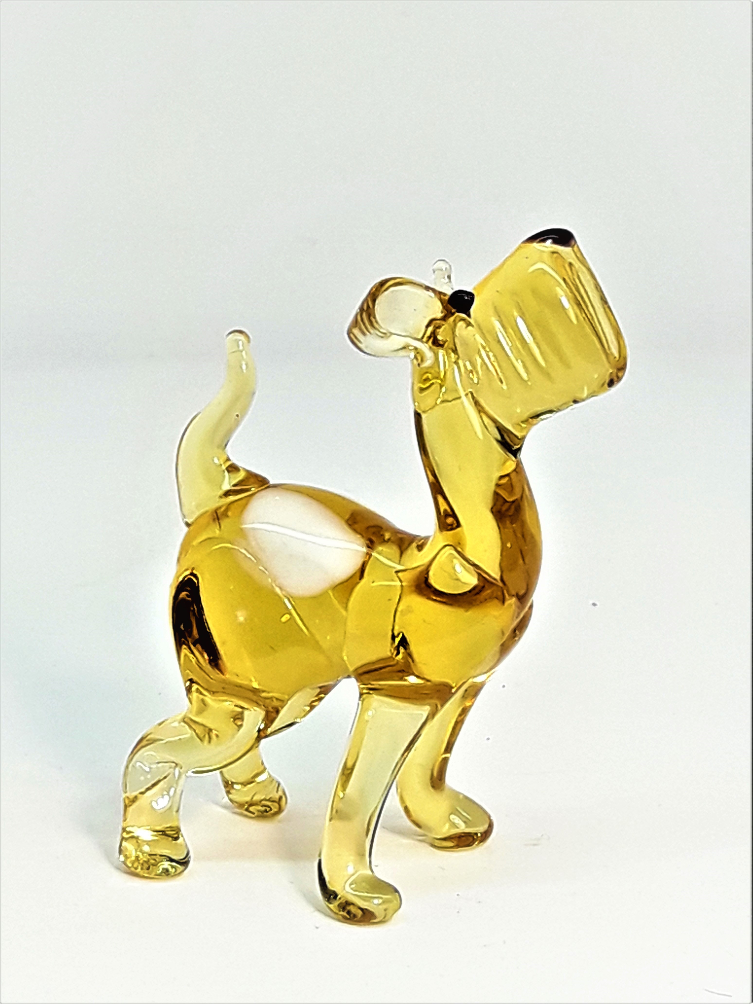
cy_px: 502
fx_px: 812
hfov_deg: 49.7
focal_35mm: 28
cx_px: 376
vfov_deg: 63.4
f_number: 1.9
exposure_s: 1/147
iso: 40
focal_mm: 3.7
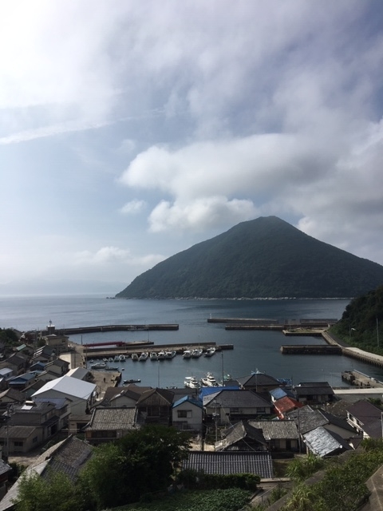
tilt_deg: +4.2
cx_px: 192
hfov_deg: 48.2
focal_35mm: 29
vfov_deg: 61.7
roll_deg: -0.4
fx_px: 428
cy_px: 256
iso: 25
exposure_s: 1/4274
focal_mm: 4.15
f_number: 2.2
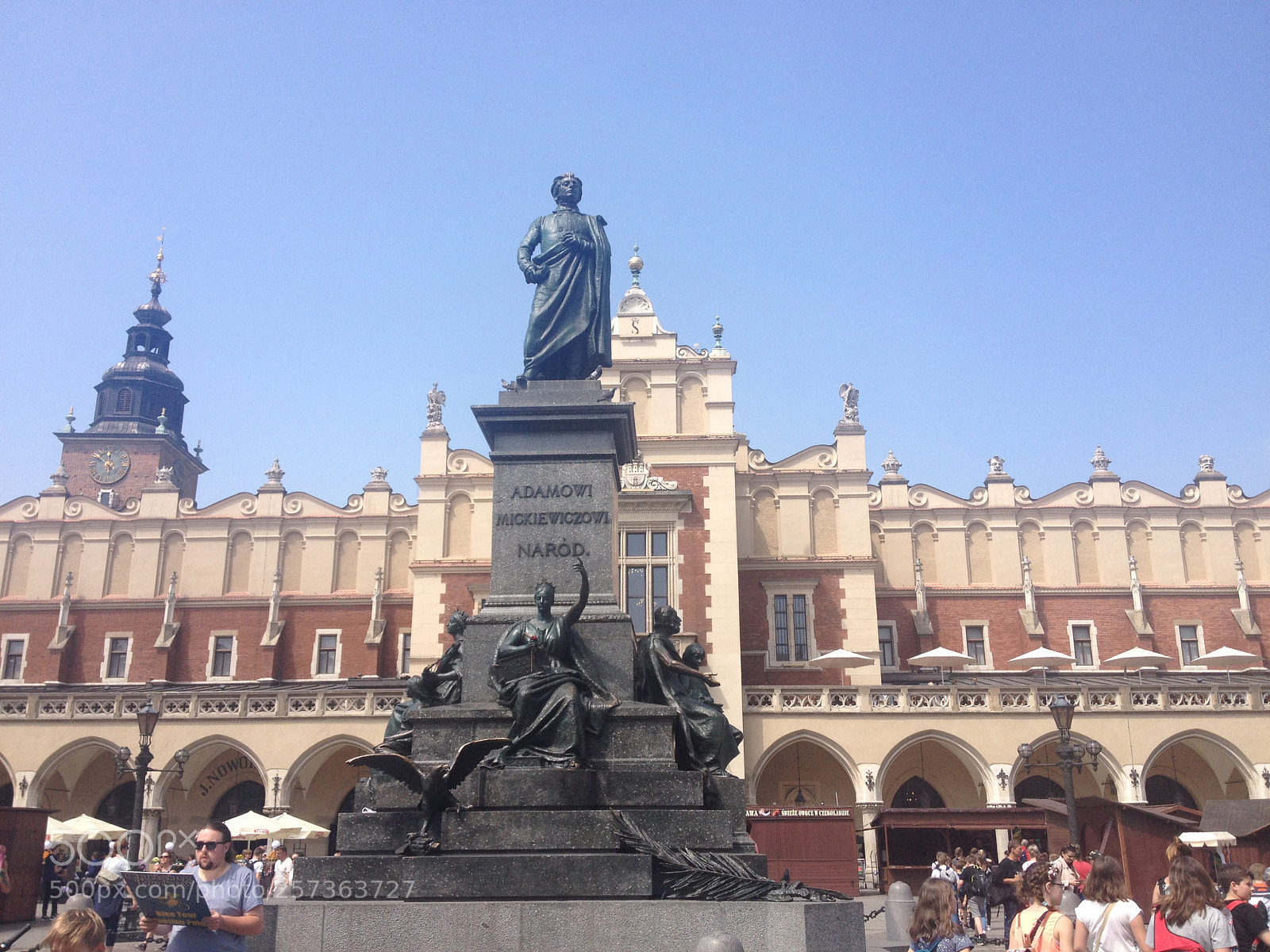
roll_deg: -0.5
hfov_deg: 52.6
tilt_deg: +15.0
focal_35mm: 35
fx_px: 1284
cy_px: 476
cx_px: 635
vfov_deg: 40.7
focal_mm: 4.28
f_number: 2.4
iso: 50
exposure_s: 1/1346
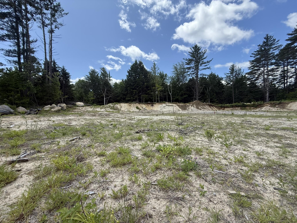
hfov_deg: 102.1
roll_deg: +0.4
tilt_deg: -0.5
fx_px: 120
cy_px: 112
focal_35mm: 14
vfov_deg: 85.7
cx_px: 148
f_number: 2.2
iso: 64
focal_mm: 2.22
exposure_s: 1/1211
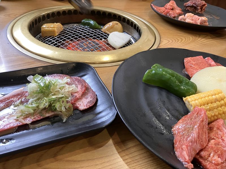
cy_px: 84
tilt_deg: -37.6
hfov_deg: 63.4
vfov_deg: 49.7
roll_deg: -6.4
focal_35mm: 28
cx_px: 113
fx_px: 183
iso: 640
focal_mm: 3.99
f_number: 1.8
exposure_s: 1/24
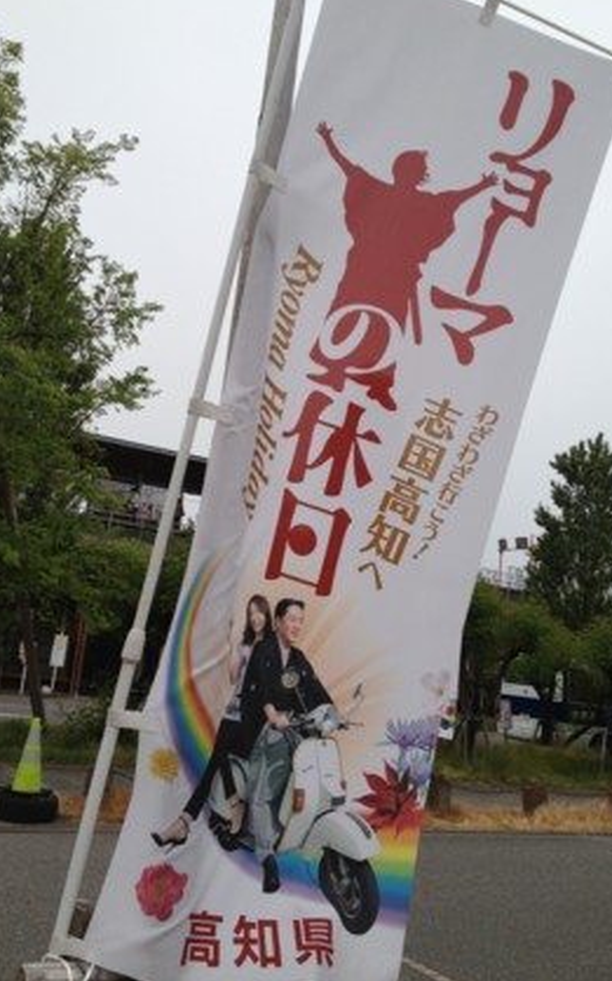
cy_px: 500
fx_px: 1068
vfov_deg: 49.3
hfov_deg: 32.0
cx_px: 312
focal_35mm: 40
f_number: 2.4
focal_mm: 4.28
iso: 64
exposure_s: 1/2045
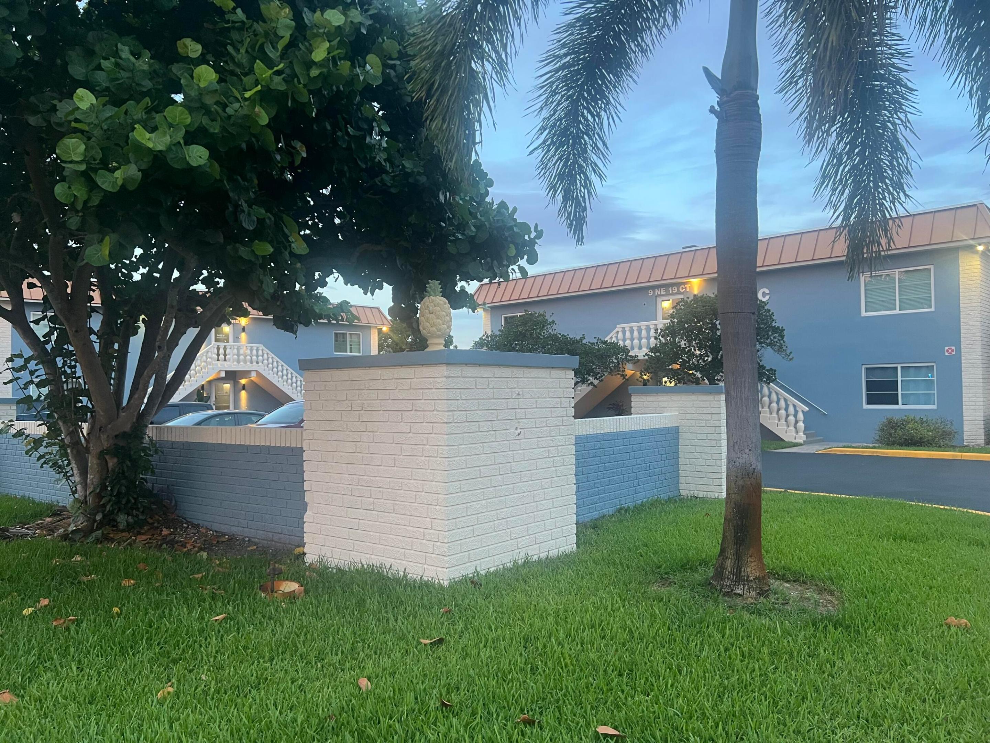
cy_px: 372
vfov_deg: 53.1
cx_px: 495
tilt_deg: +0.9
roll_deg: +0.8
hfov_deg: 67.3
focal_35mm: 26
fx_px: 744
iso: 160
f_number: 1.5
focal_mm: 5.7
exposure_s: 1/60
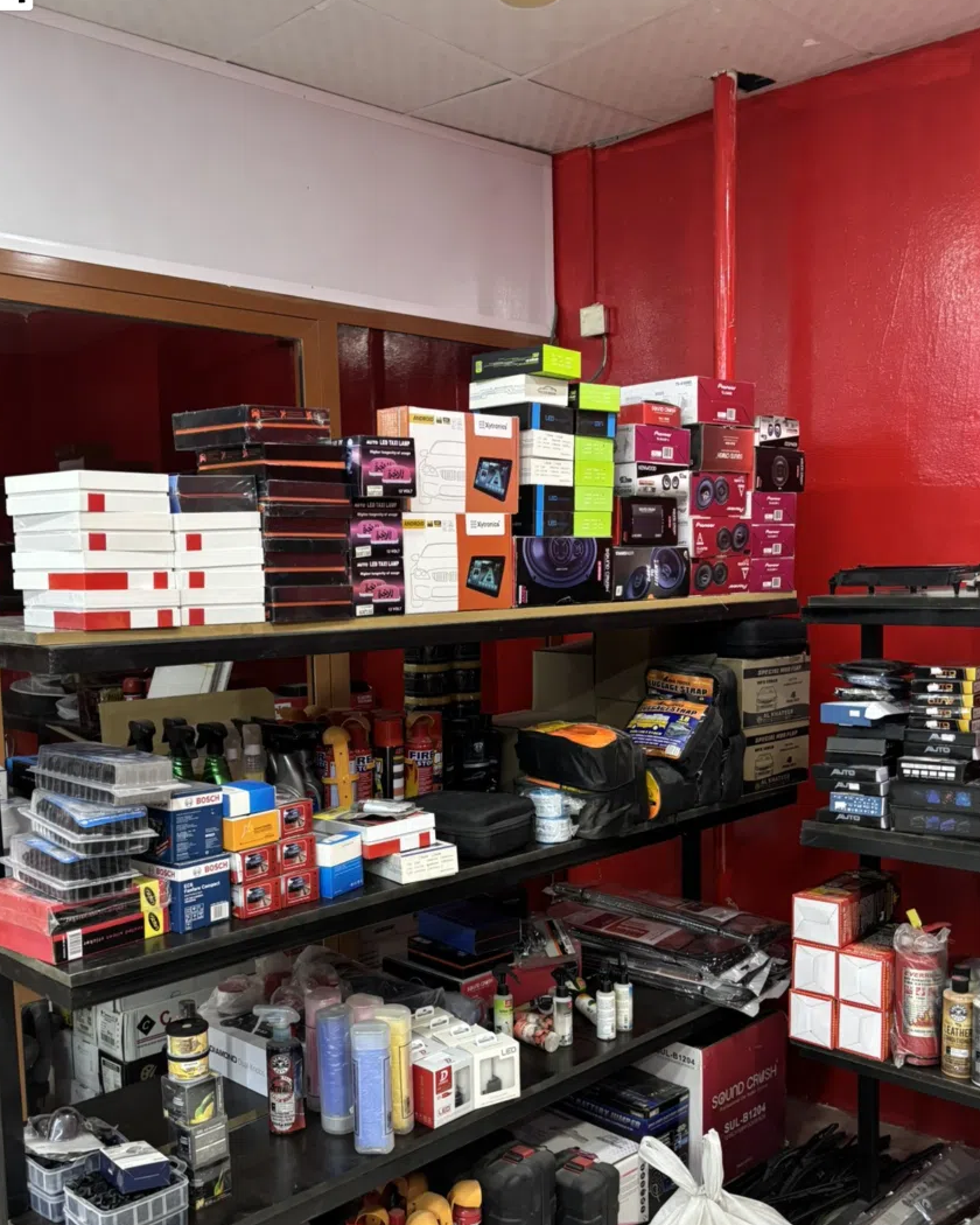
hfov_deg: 44.5
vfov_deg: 54.0
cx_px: 433
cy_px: 695
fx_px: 1196
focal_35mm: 33
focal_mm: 5.96
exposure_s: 1/50
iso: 320
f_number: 1.6
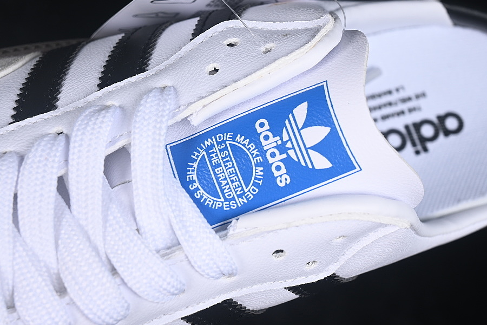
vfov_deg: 15.2
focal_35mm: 90
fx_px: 1217
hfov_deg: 22.6
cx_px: 266
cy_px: 136
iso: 160
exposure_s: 1/80
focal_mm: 50
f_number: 7.1
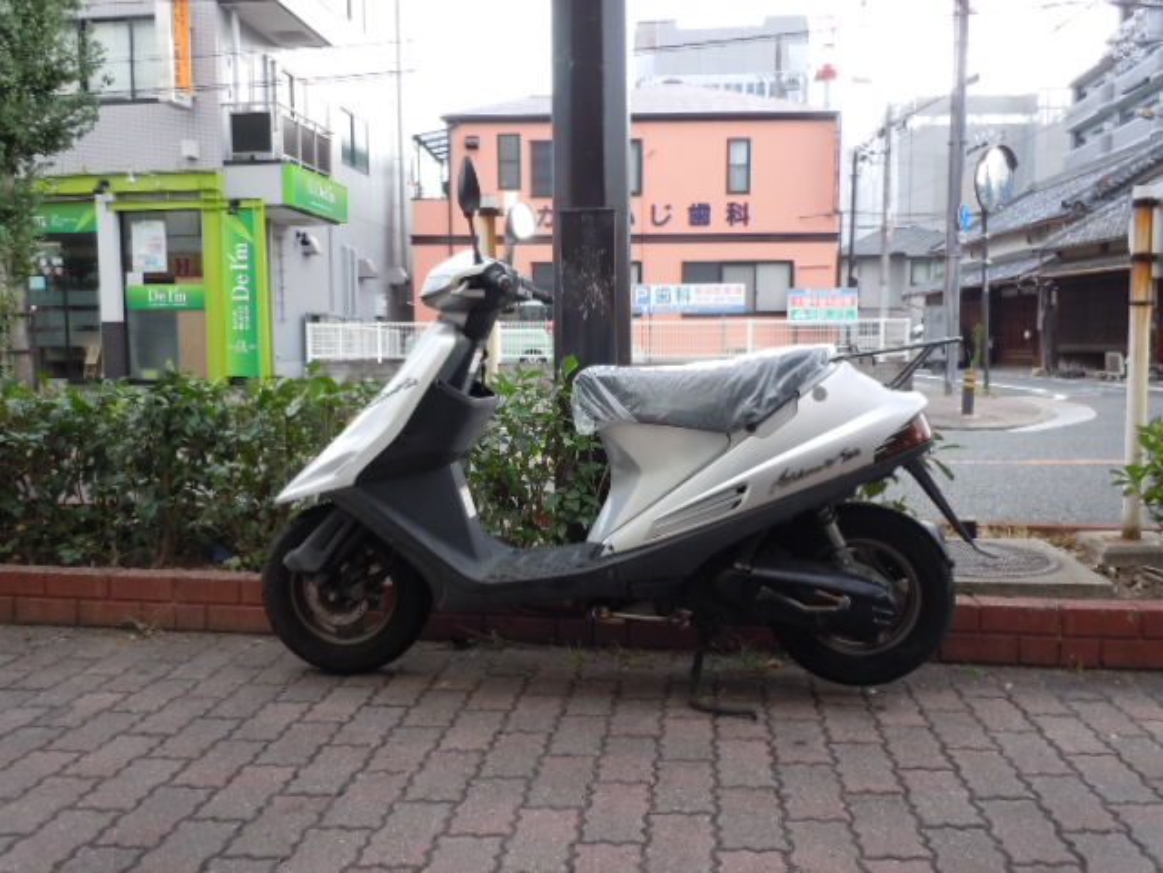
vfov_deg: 49.7
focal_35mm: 28
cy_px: 436
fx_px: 941
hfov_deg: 63.4
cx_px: 582
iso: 125
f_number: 3.7
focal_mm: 5
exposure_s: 1/60
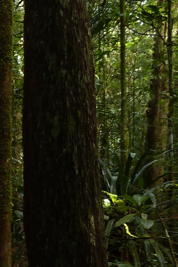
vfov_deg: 27.7
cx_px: -68
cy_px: 195
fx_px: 534
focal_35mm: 72
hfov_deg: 17.5
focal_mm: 4.1
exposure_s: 1/4
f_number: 3.3
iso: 80
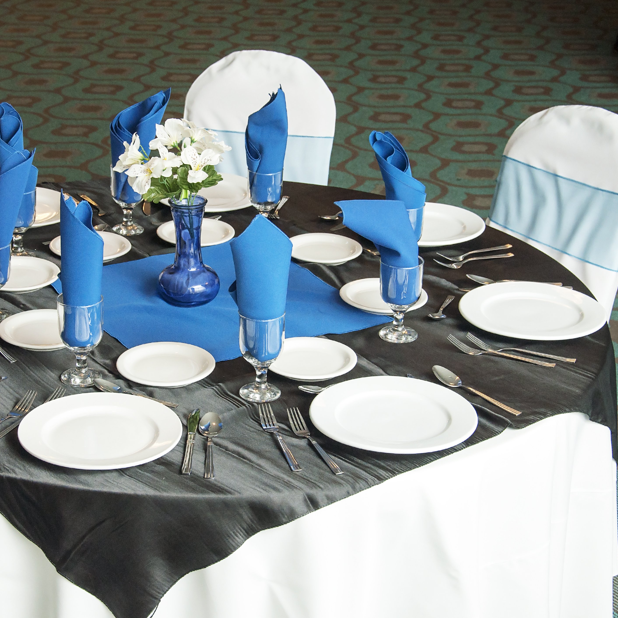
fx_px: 1366
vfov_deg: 25.5
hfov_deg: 25.4
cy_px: 307
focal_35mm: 68
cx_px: 221
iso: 400
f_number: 6.3
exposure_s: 1/80
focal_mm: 35
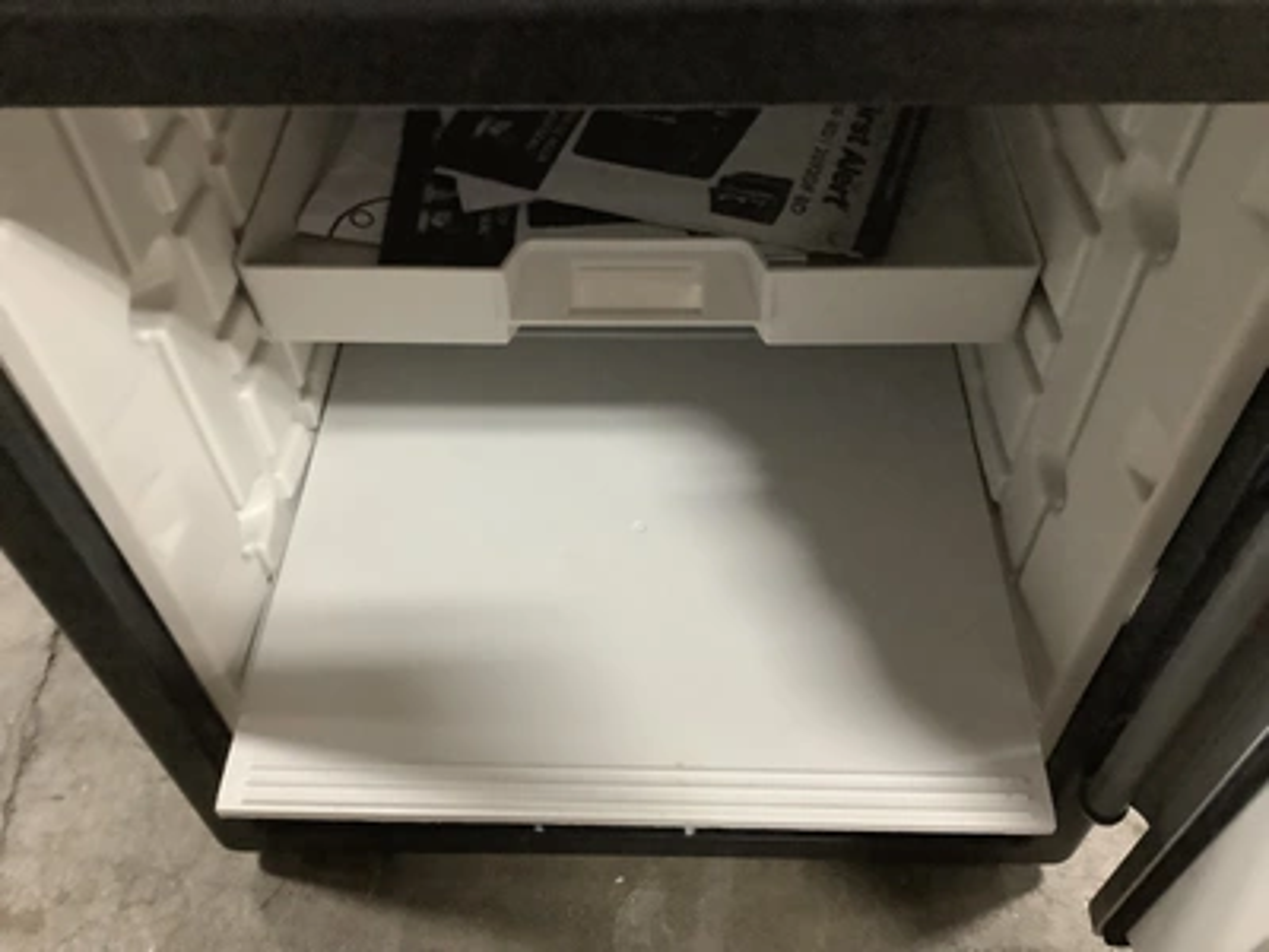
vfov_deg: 45.4
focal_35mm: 31
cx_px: 634
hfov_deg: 58.4
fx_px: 1136
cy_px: 476
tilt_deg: -50.1
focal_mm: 3.3
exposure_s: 1/30
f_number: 2.4
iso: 640
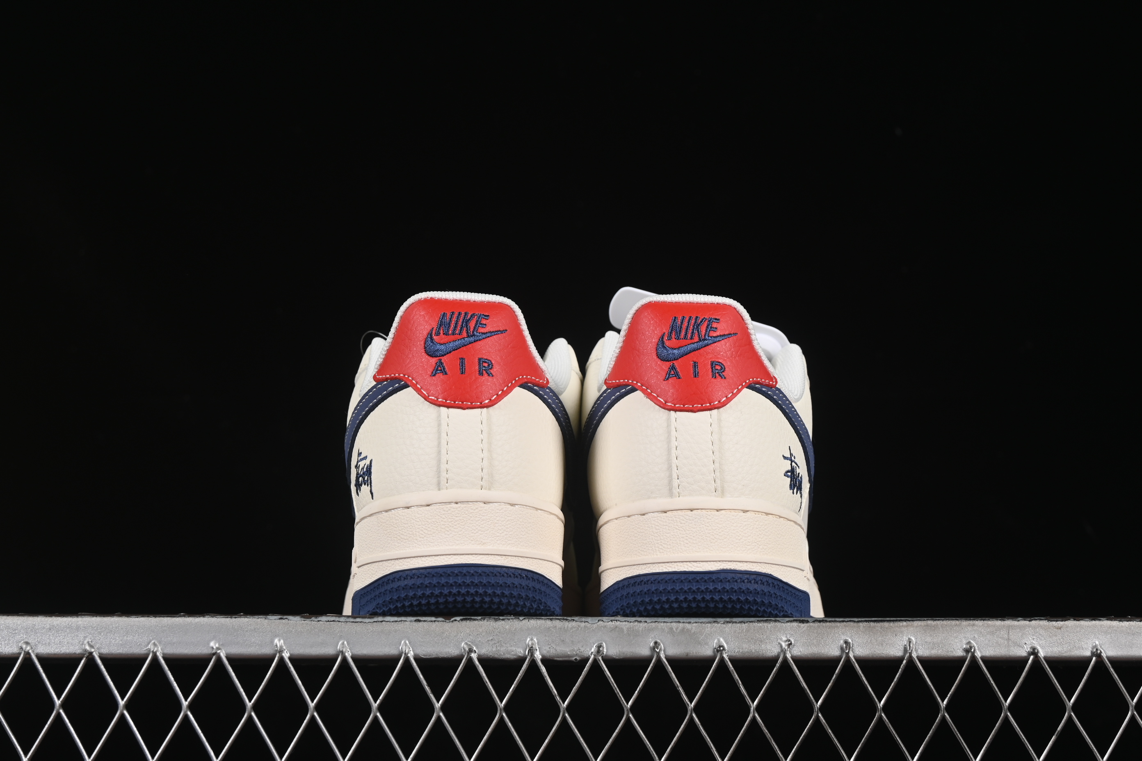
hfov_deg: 27.0
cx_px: 571
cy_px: 380
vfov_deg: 18.2
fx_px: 2379
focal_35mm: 75
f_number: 8
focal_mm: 50
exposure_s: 1/60
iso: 160
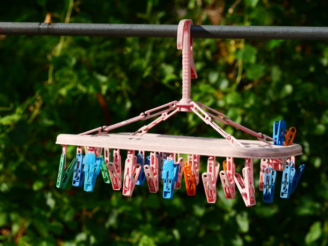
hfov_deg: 16.4
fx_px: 1137
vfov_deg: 12.3
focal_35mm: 120
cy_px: 123
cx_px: 164
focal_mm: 60
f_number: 4
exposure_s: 1/1600
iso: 200
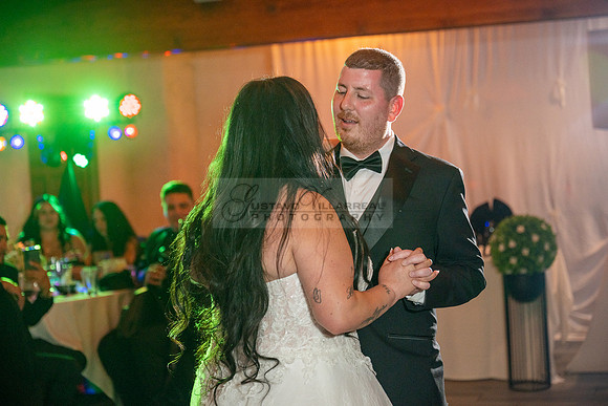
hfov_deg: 28.8
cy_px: 203
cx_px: 304
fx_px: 1182
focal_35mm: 70
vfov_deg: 19.5
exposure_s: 1/200
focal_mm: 70
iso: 800
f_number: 3.2
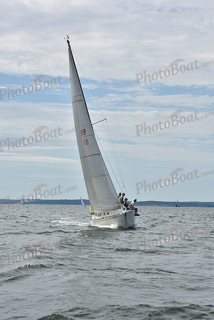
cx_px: 106
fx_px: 829
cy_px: 159
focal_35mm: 93
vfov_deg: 21.9
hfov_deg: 14.7
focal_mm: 92
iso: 320
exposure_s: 1/1000
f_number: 11
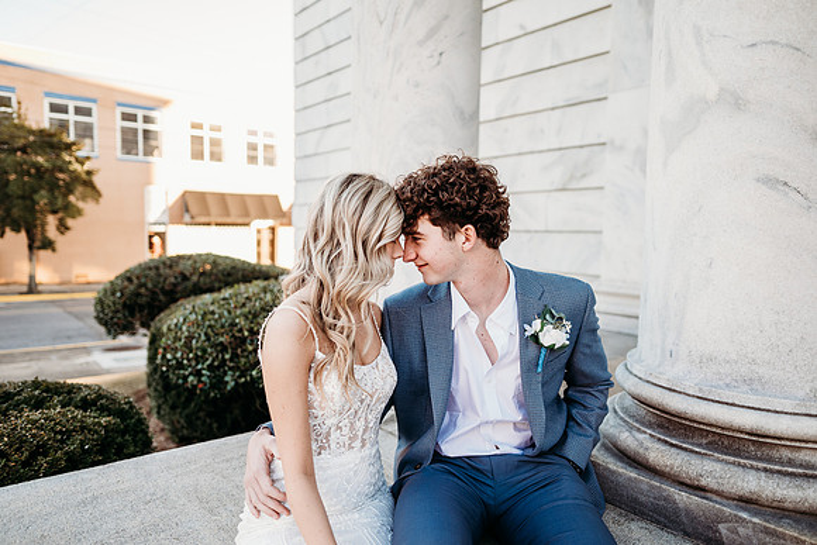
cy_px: 272
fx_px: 545
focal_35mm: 24
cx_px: 408
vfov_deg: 53.2
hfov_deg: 73.7
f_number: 2
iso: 200
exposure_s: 1/320
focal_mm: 24
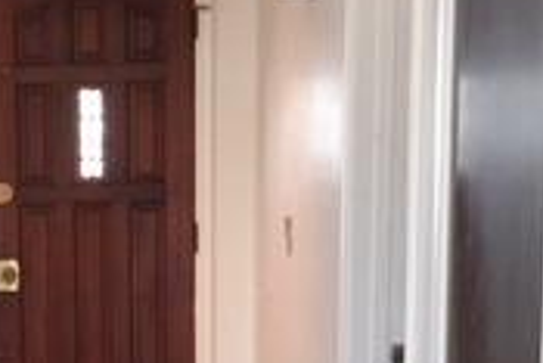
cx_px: 0
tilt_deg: -8.4
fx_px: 1660
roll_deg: +1.7
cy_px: 456
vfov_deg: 12.2
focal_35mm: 110
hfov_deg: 18.1
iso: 50
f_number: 2.2
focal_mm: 4.15
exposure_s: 1/15
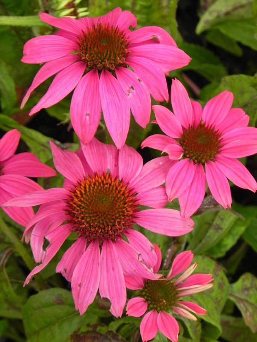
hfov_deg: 8.1
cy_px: 171
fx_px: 1821
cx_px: 128
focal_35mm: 184
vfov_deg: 10.7
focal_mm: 32.7
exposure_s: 1/160
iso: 160
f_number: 5
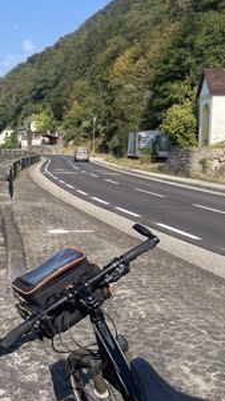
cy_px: 185
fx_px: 520
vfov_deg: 42.1
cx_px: 5
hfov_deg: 23.5
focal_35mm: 49
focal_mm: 4.2
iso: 32
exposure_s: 1/2618
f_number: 1.6
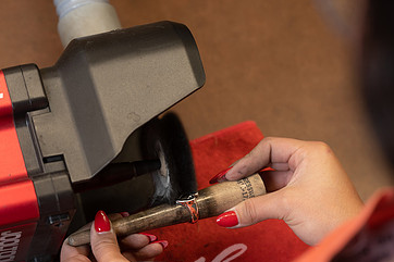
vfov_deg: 12.2
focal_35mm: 112
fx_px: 1225
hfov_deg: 18.3
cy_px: 183
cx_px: 184
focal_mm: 70
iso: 250
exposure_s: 1/160
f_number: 4
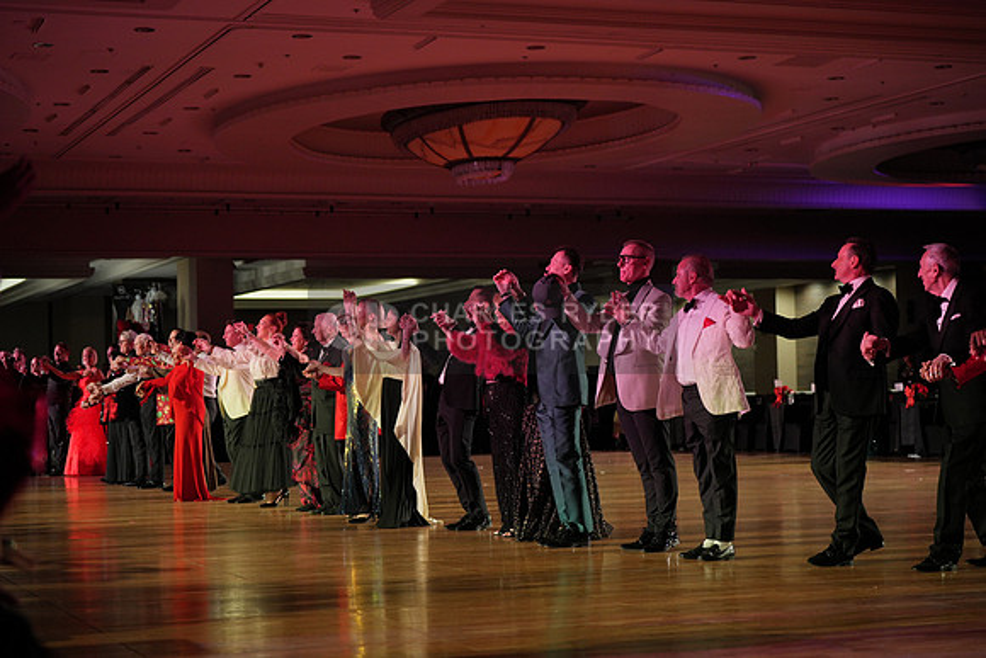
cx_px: 493
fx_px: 1918
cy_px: 329
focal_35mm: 70
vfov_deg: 19.5
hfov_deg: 28.8
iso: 640
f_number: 2.8
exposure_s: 1/400
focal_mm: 70
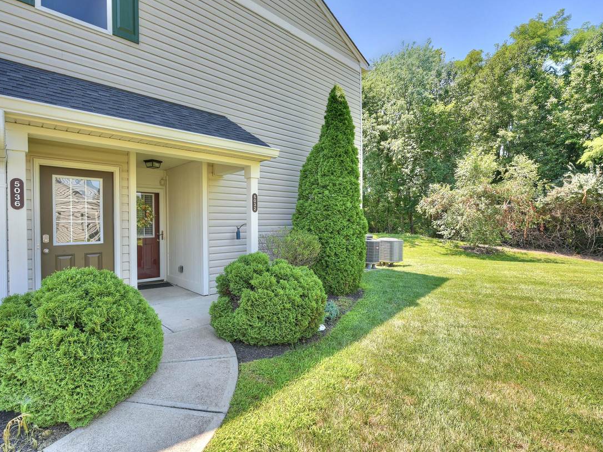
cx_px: 271
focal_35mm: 18
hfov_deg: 88.9
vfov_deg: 72.9
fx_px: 306
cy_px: 227
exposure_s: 1/15
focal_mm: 15.5
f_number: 10
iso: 100
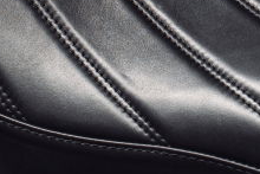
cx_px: -19
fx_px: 2392
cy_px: -109
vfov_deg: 4.1
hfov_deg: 6.2
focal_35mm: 331
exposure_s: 2
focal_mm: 57
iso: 250
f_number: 7.1
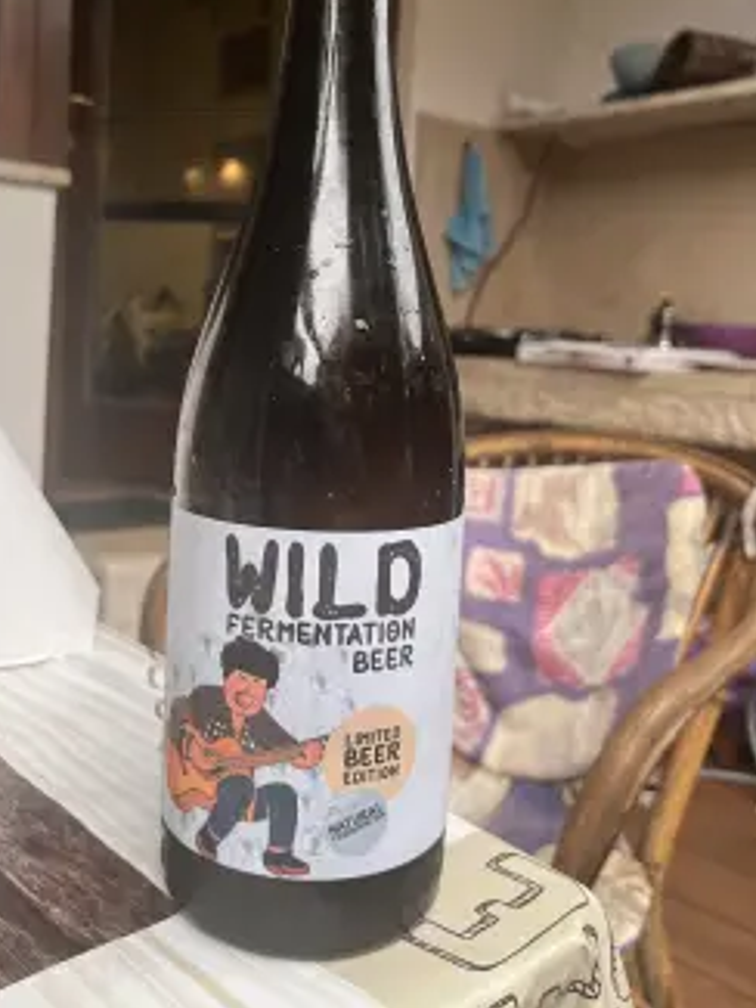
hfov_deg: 43.9
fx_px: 931
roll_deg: -1.2
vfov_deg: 56.3
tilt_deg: -3.9
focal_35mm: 32
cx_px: 297
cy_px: 391
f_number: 1.6
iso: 125
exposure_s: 1/104
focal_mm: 5.1
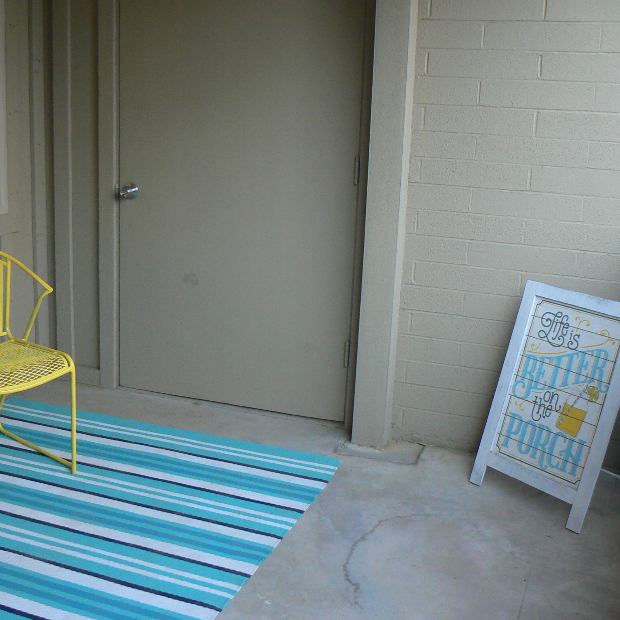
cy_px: 327
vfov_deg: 36.8
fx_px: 932
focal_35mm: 46
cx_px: 194
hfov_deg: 36.3
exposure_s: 1/30
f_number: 2.8
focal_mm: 6
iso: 200
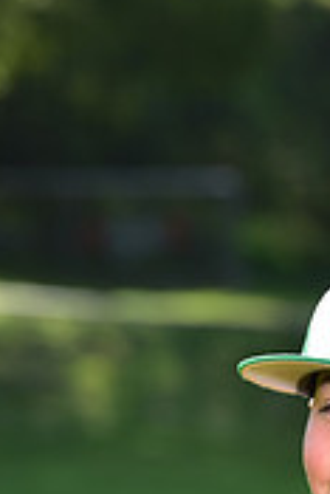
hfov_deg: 3.2
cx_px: 402
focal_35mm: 430
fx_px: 5900
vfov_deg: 4.8
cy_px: 709
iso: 100
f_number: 5
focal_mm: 130
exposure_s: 1/250
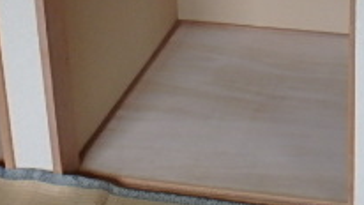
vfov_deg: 14.8
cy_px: -166
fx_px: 685
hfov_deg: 28.0
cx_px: 362
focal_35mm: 71
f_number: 3.5
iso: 200
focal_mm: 3.7
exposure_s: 1/40
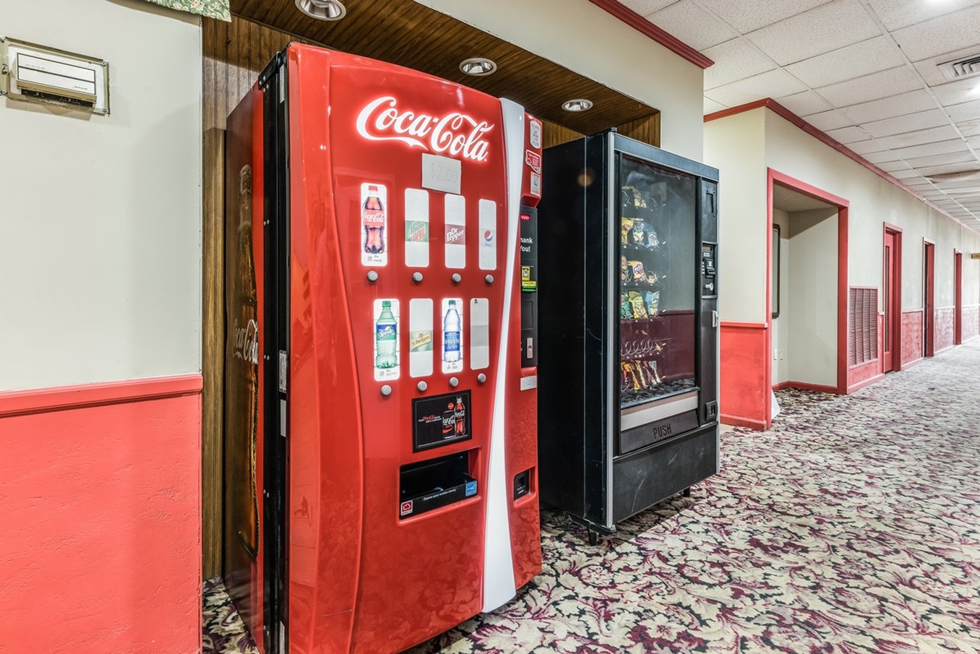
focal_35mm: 17
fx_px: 463
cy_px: 327
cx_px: 490
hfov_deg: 93.3
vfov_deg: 70.5
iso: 800
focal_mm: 17
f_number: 11
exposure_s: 1/1.25
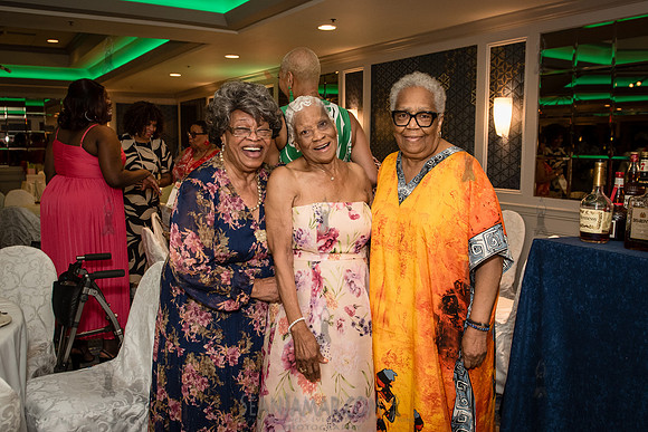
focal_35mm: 31
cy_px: 210
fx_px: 561
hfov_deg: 60.0
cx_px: 335
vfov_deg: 42.2
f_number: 3.5
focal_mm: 24
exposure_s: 1/160
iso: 1600
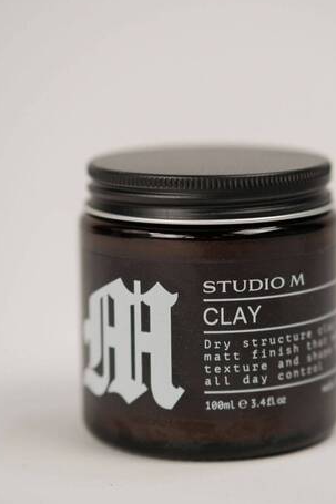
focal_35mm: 99
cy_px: 265
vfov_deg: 20.6
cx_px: 208
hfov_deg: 13.8
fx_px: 1387
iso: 200
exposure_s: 1/125
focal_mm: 50
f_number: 2
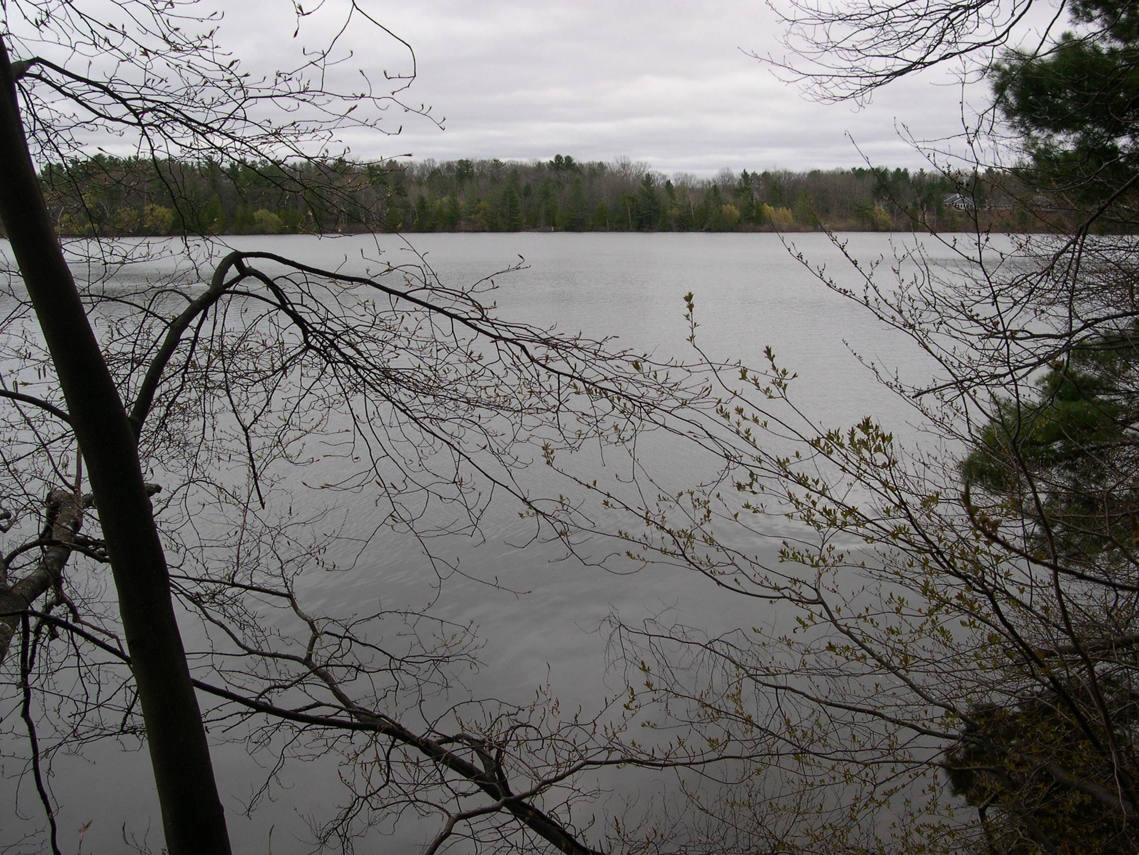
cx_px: 570
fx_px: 1250
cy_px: 428
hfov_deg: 49.0
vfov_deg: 37.7
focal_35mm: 38
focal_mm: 8
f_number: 7.6
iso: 100
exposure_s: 1/126
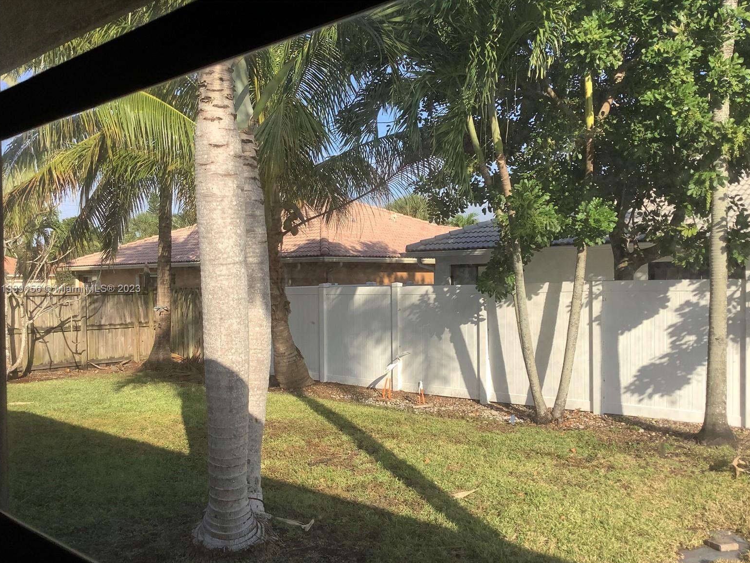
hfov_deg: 56.8
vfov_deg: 44.2
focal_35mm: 32
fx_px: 693
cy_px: 289
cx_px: 373
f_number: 2.4
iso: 25
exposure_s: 1/622
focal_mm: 3.3
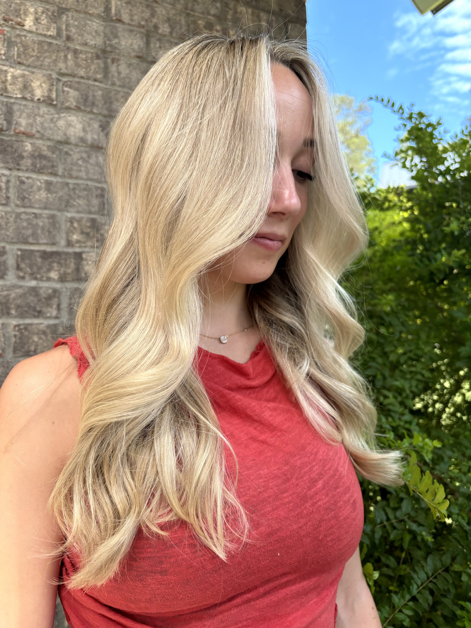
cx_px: 236
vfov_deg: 67.3
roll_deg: +1.3
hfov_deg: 53.1
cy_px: 314
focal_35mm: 26
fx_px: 472
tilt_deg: +4.8
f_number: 1.6
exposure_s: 1/275
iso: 50
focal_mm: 5.96
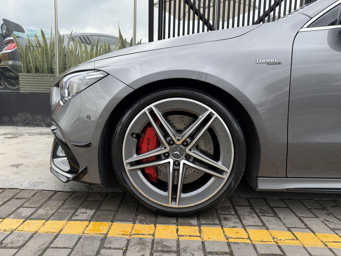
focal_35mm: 24
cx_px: 170
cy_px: 128
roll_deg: -2.1
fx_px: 236
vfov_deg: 56.8
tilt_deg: -7.7
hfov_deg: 71.6
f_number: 1.78
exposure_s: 1/1653
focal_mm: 6.76
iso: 80
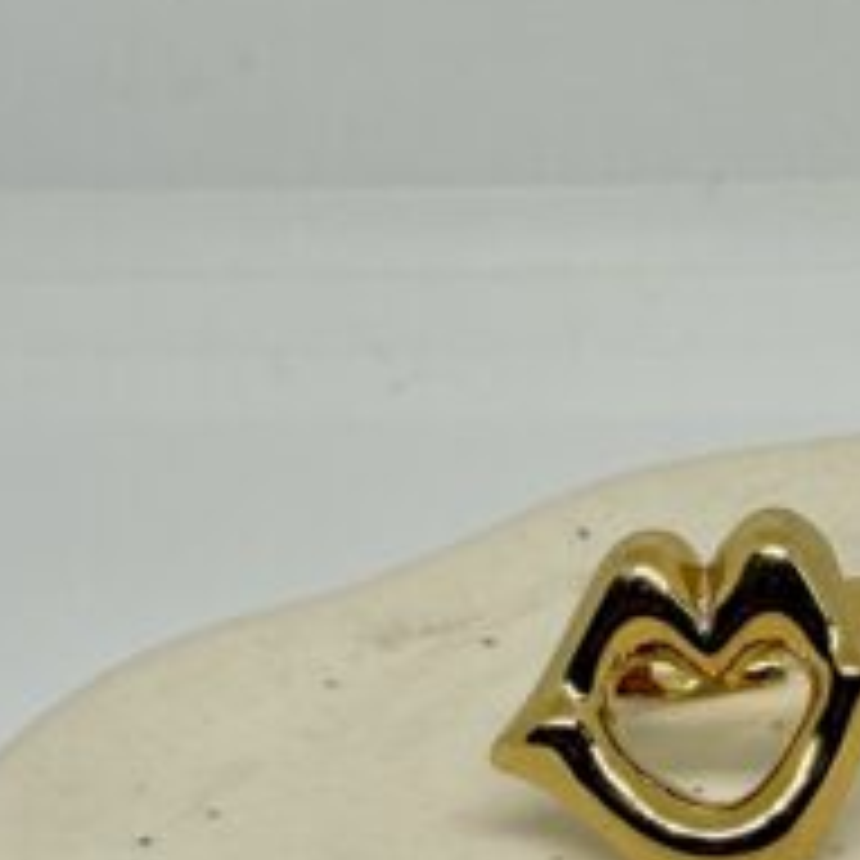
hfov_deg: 9.8
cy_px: 617
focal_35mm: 178
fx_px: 5003
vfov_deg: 9.8
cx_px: 797
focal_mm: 6.76
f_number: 1.78
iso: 64
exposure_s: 1/407
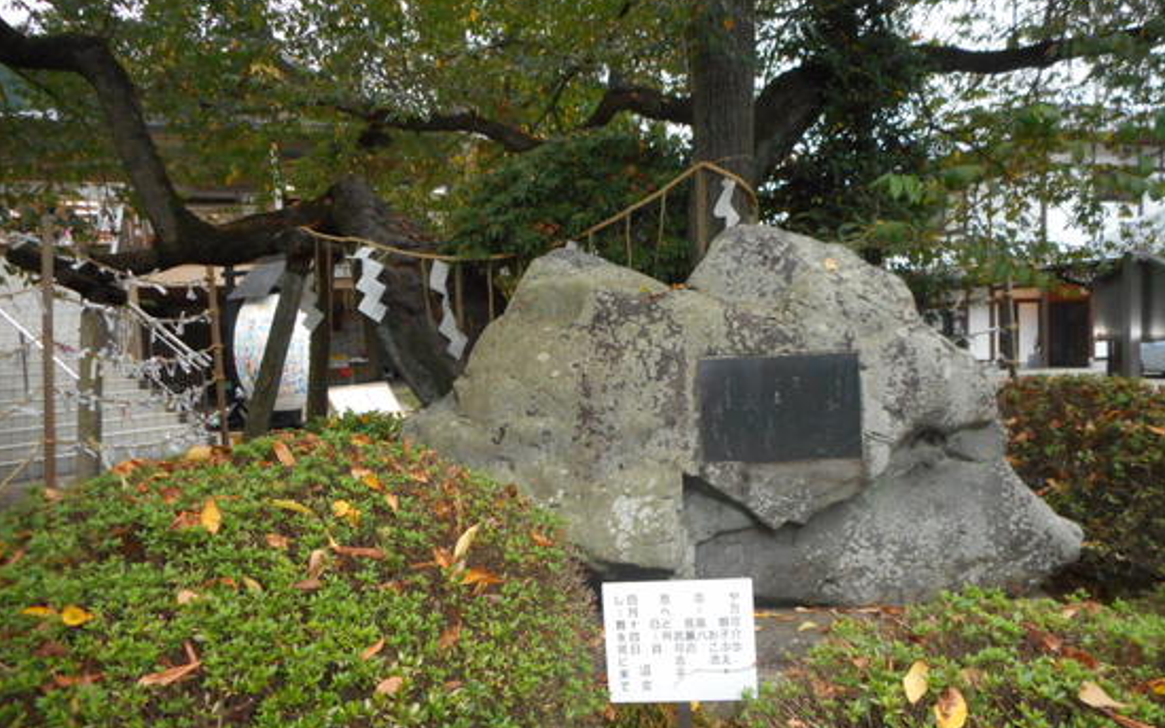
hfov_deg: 68.4
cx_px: 589
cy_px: 398
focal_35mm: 27
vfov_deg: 46.0
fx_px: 857
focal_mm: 4.5
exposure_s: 1/25
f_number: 3.7
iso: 320
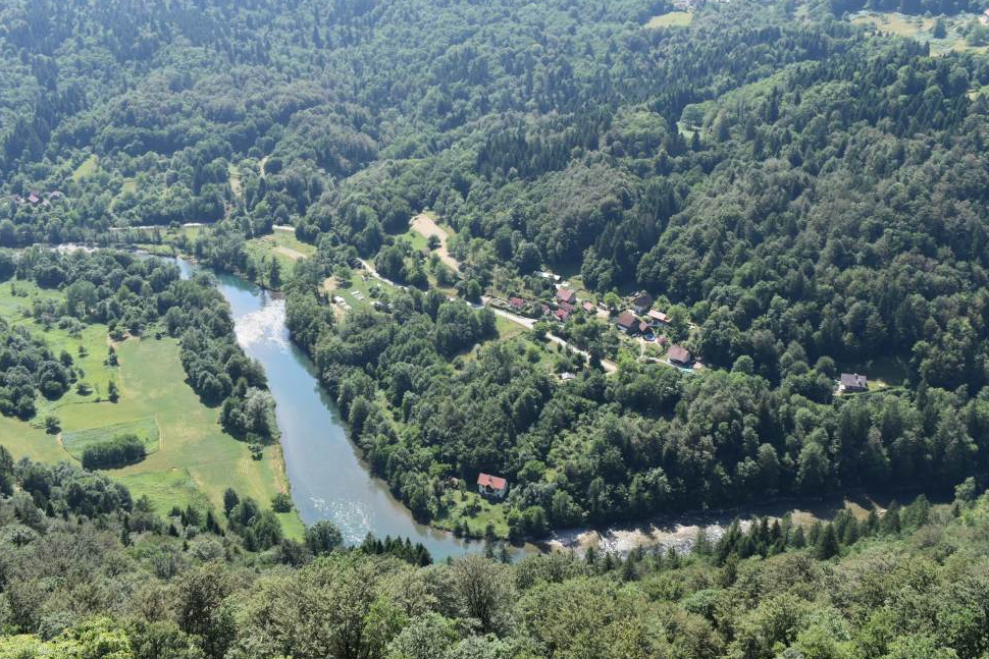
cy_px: 319
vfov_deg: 35.1
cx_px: 492
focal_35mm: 38
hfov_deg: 50.7
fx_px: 1044
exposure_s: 1/250
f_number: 8
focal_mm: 24
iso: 200
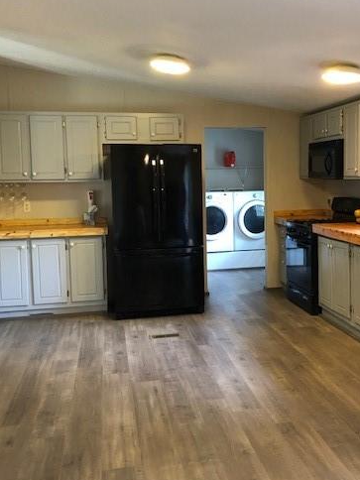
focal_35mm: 37
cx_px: 220
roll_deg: -0.5
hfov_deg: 38.5
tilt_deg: -3.9
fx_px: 513
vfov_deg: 50.1
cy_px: 225
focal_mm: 4
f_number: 1.8
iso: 50
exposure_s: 1/15
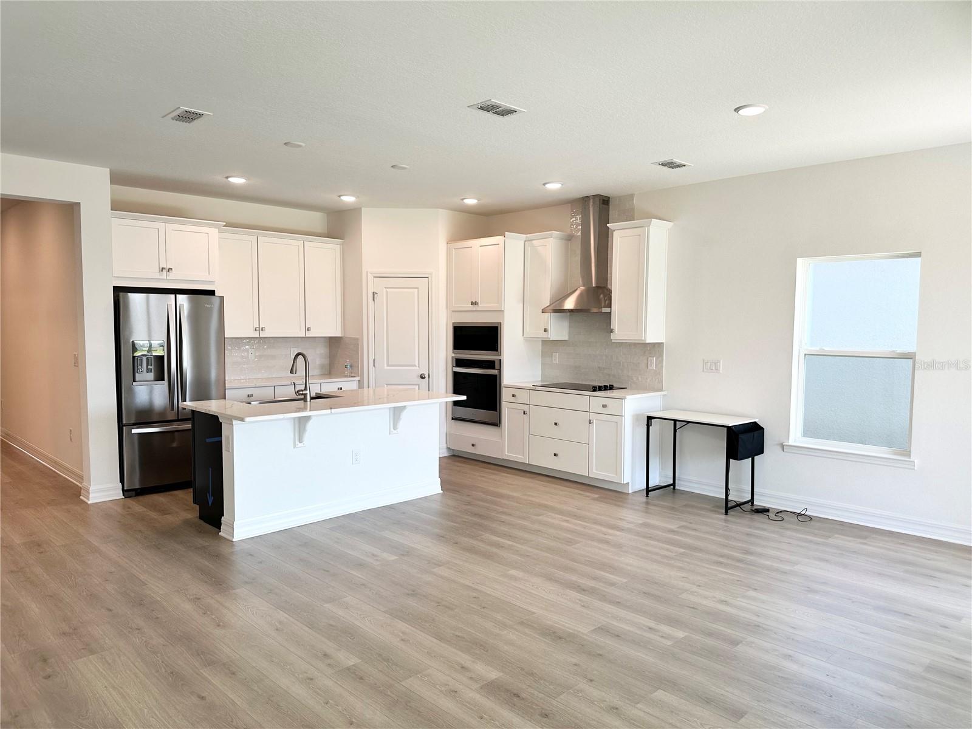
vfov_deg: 56.8
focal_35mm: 24
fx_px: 674
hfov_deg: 71.6
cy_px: 364
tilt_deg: -4.7
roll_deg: -1.0
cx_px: 486
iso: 80
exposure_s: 1/328
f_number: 1.78
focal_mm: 6.86
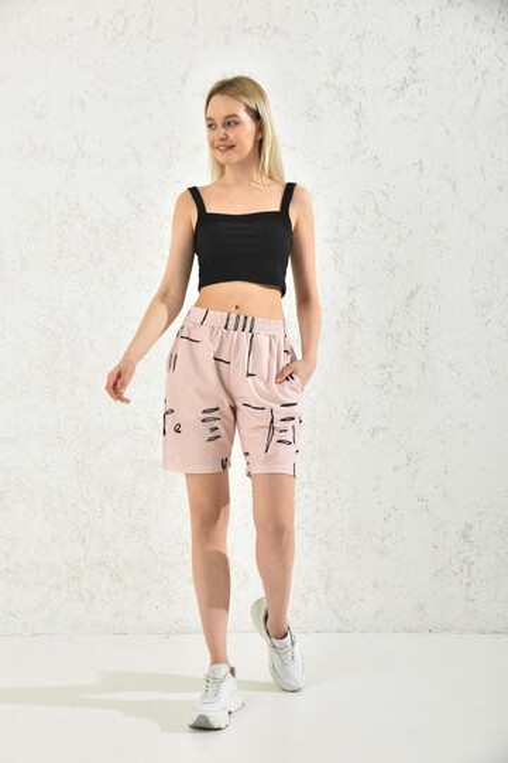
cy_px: 382
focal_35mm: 55
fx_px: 1164
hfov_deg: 24.6
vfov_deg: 36.2
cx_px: 254
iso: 100
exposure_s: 1/160
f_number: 7.1
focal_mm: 55
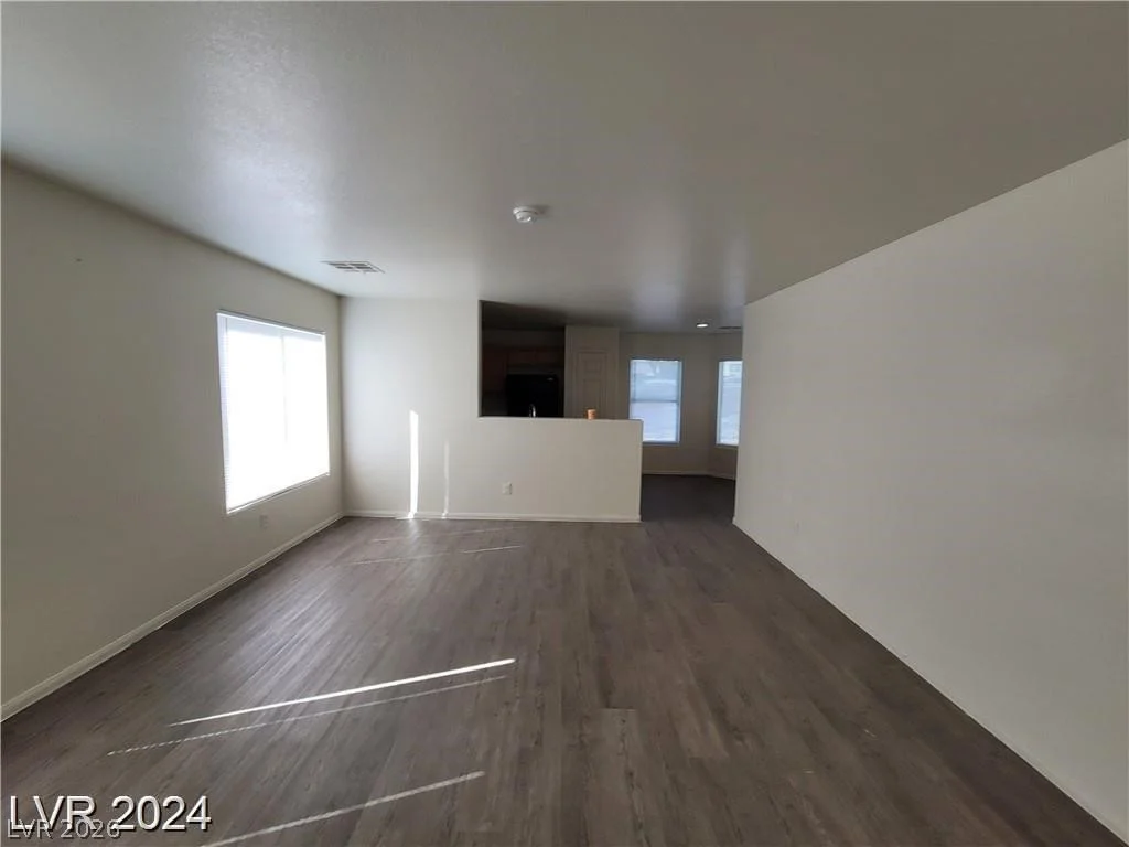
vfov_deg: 89.9
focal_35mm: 13
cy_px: 424
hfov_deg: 106.2
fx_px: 424
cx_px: 564
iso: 64
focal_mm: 2.2
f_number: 2.2
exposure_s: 1/135
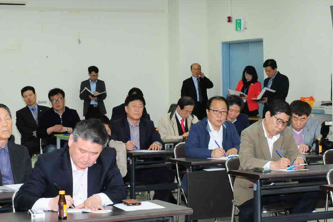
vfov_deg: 13.0
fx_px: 971
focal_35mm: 105
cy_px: 94
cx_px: 260
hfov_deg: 19.3
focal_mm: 32
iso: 1600
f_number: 8
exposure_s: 1/125
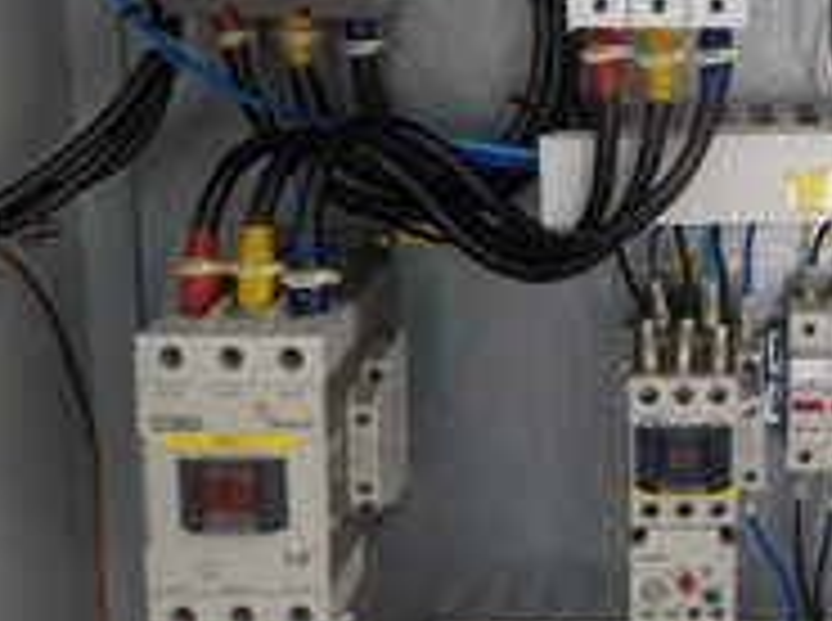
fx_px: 1559
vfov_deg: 22.4
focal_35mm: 65
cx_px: 778
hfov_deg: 28.5
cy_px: 202
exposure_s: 1/30
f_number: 3.3
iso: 400
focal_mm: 4.1
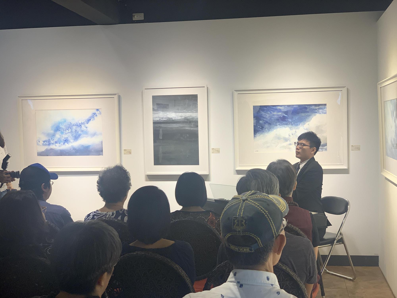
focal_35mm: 52
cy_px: 149
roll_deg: +0.9
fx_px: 596
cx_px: 198
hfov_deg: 36.8
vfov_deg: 28.0
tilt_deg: -2.5
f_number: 2.4
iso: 50
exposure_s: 1/122
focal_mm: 6
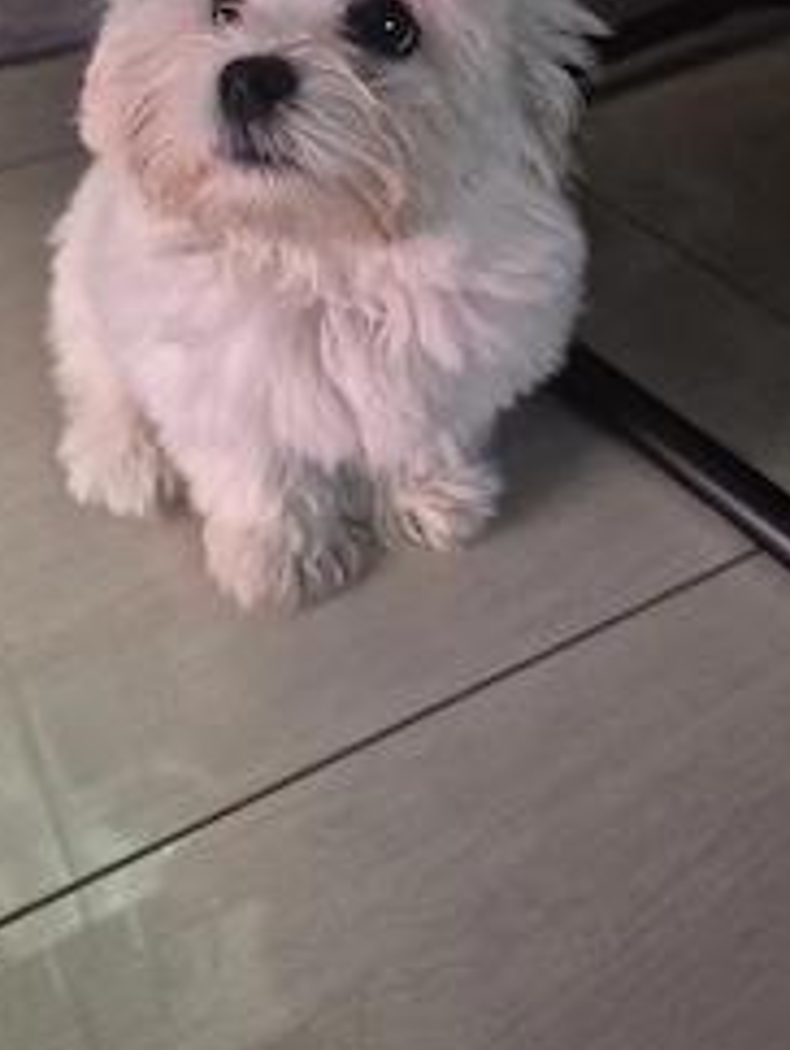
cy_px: 343
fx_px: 1154
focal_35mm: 38
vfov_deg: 48.1
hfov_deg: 37.7
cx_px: 343
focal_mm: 5.4
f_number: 1.8
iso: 1250
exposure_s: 1/100
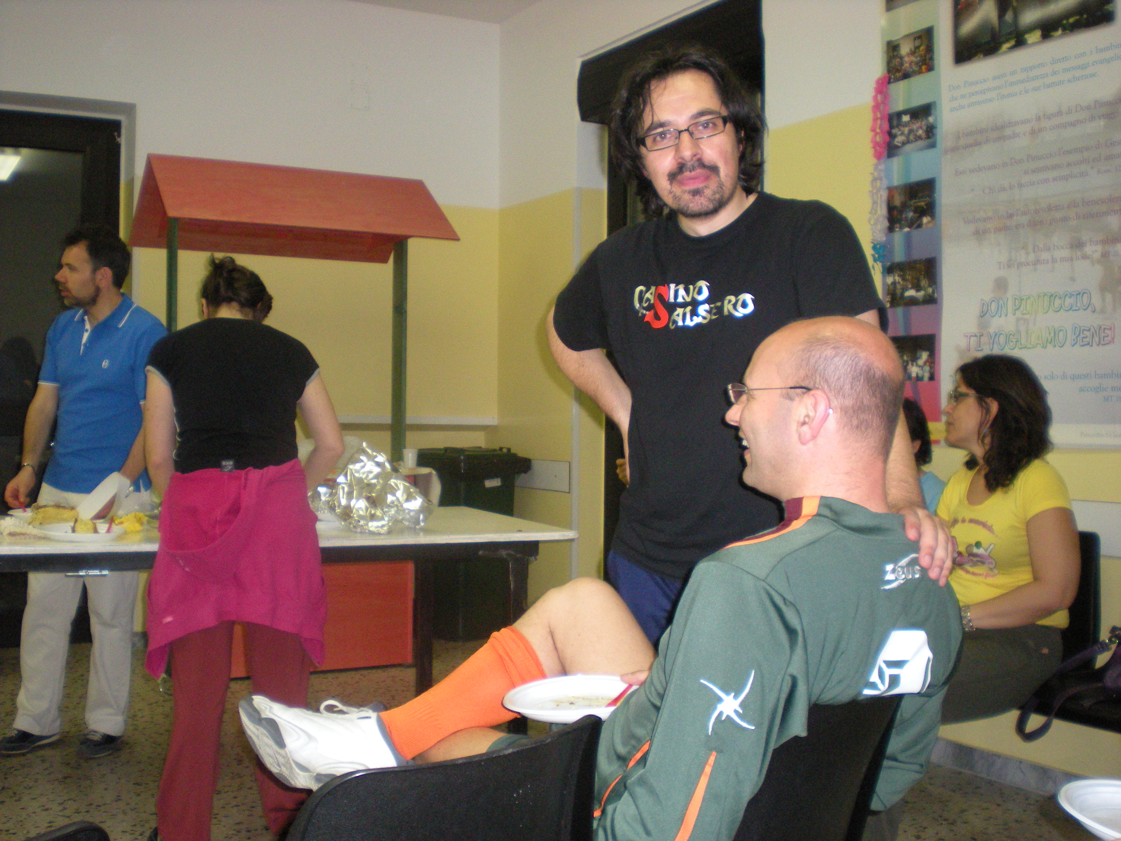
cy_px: 420
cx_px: 560
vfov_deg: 37.7
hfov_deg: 49.0
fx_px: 1231
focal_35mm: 38
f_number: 3.1
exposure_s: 1/60
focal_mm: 6.3
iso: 320
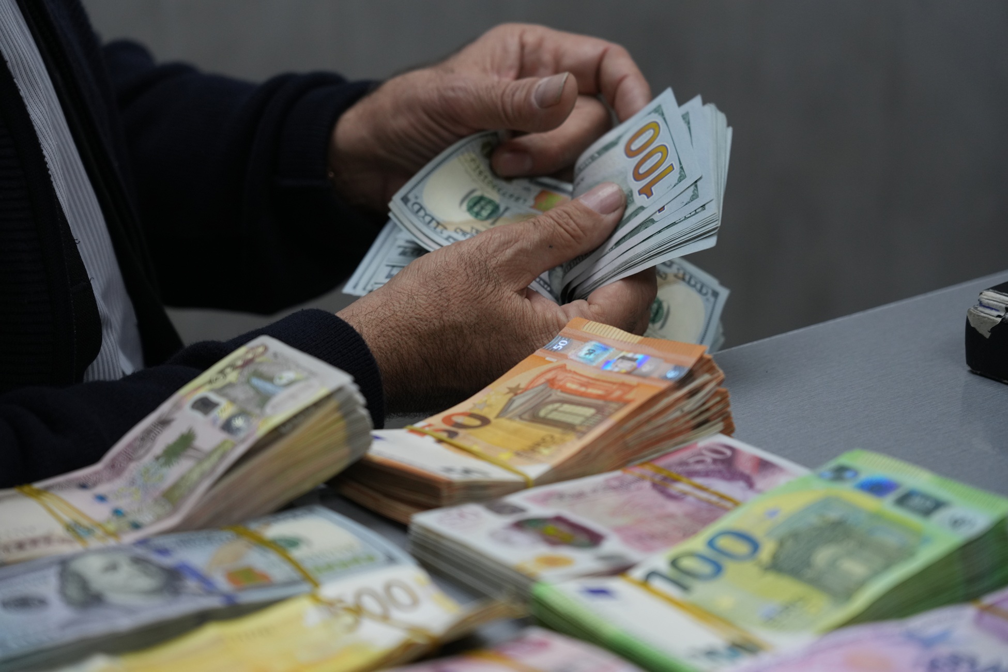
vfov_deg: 16.5
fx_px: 2324
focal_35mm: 83
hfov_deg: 24.5
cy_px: 336
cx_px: 504
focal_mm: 83
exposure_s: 1/250
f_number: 4.5
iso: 1000
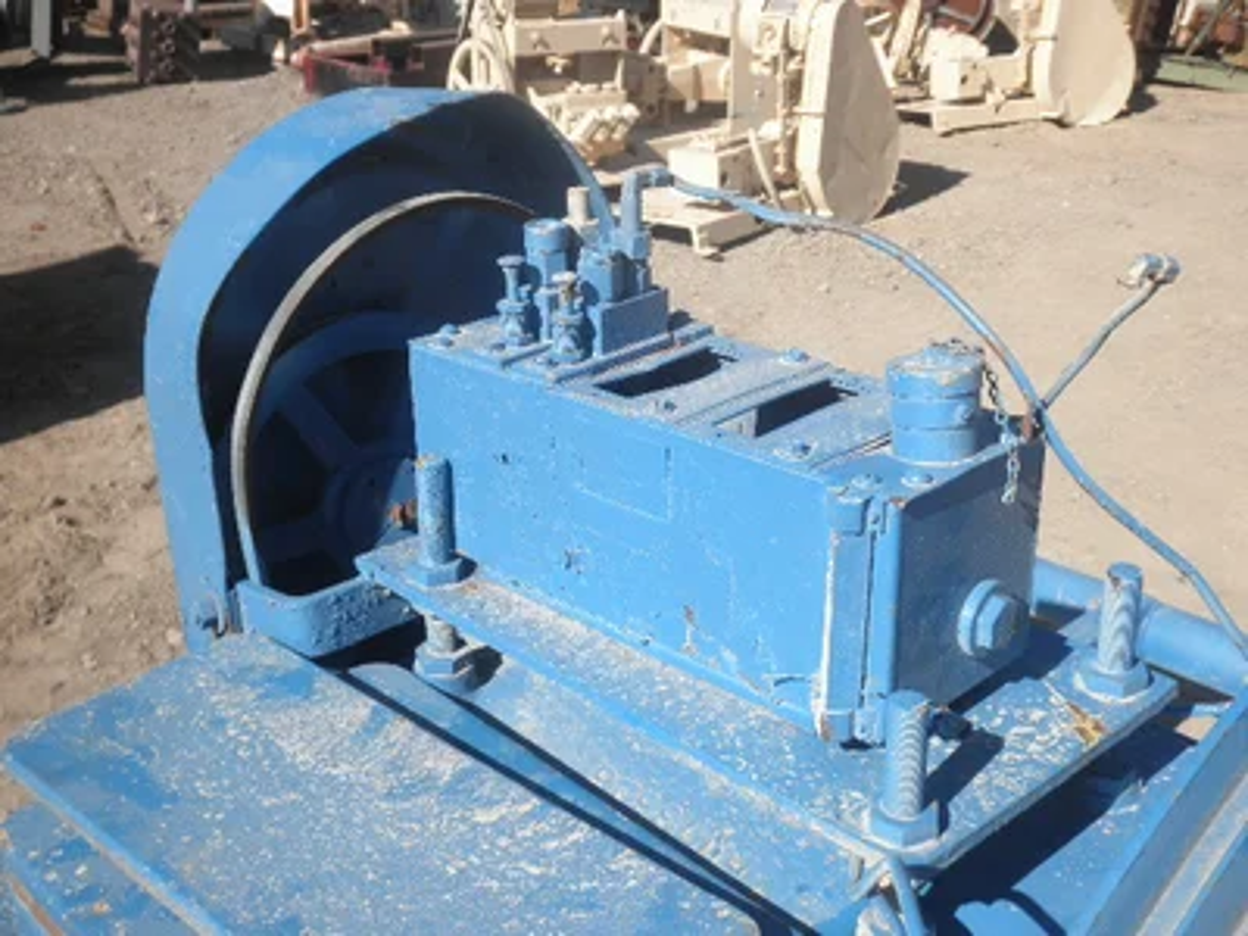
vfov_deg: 32.9
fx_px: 1586
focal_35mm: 44
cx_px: 624
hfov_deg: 42.9
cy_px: 468
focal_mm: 7.9
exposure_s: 1/100
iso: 64
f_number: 9.6
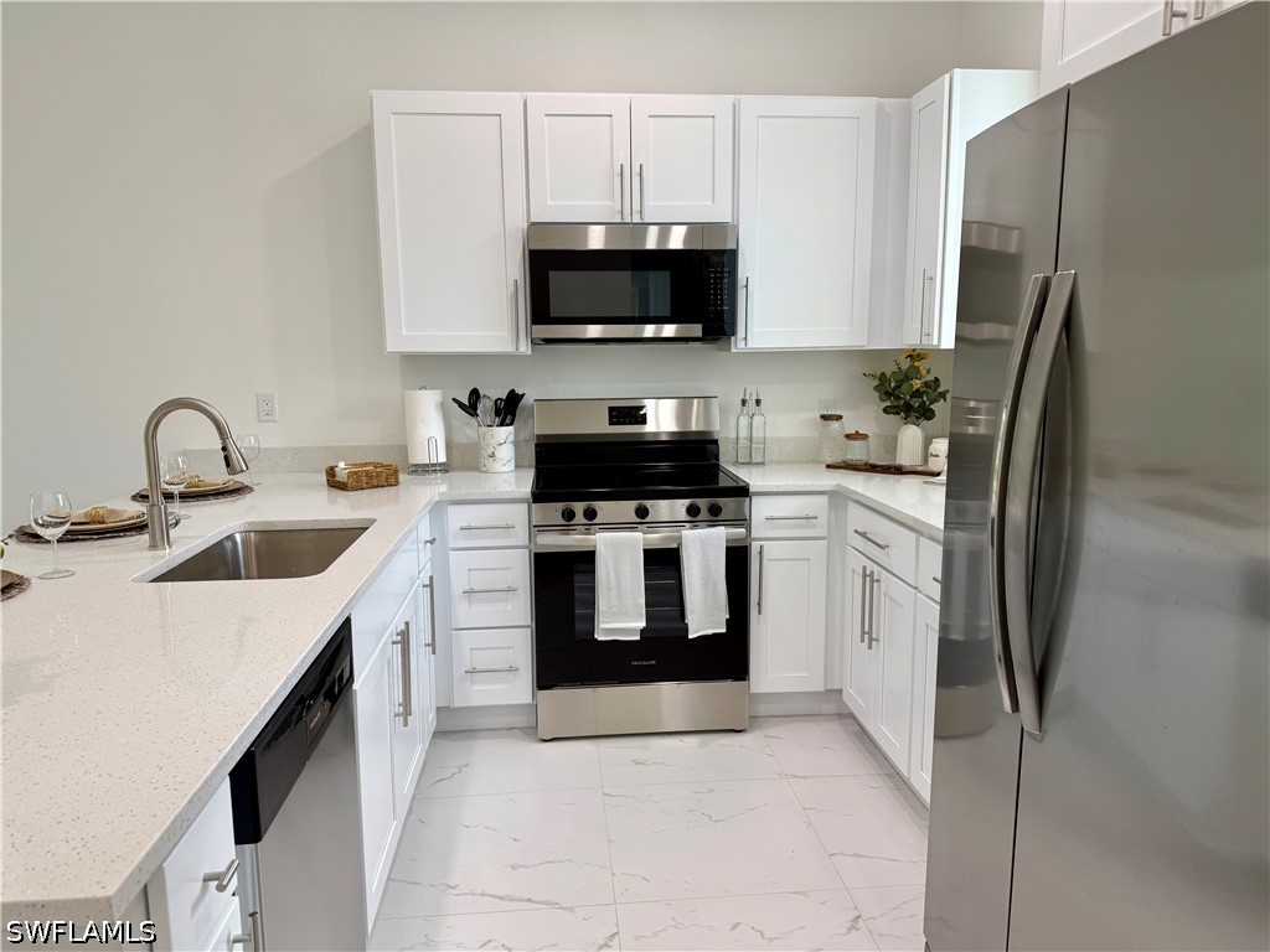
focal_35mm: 24
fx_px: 881
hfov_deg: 71.6
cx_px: 635
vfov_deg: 56.8
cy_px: 476
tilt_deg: -7.4
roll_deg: +0.7
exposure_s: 1/120
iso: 100
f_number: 1.78
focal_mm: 6.76
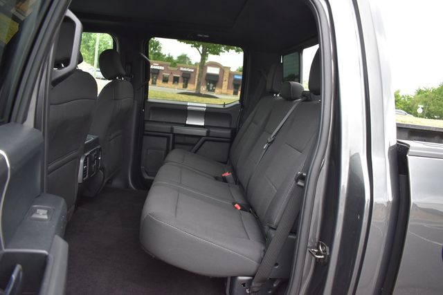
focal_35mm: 27
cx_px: 222
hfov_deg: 67.4
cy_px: 148
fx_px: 332
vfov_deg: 48.0
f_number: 3.5
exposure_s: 1/250
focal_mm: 18
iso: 720
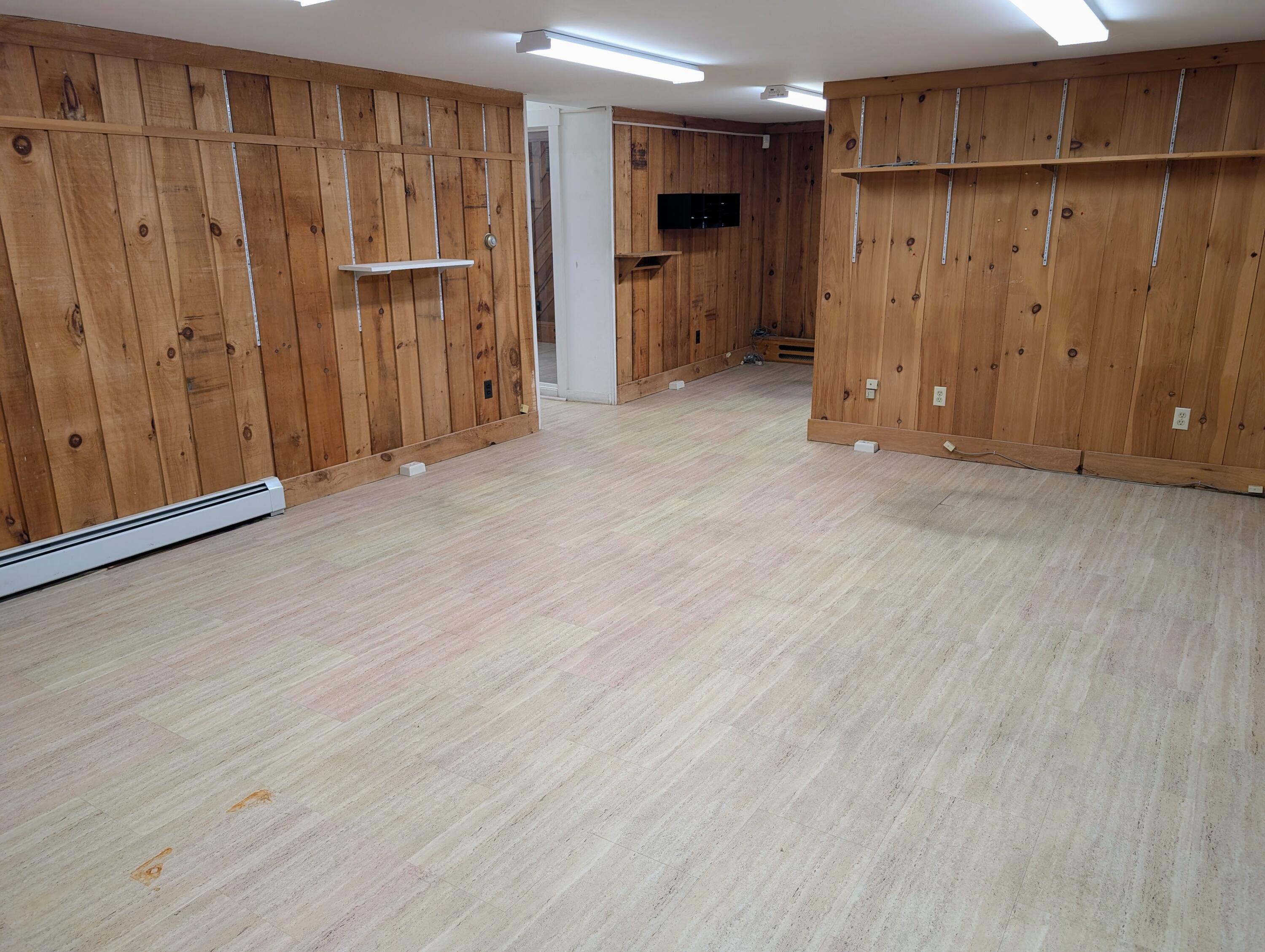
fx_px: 878
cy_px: 476
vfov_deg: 56.9
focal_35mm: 24
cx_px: 632
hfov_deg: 71.5
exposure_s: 1/73.5
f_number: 1.68
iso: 75
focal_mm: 6.9
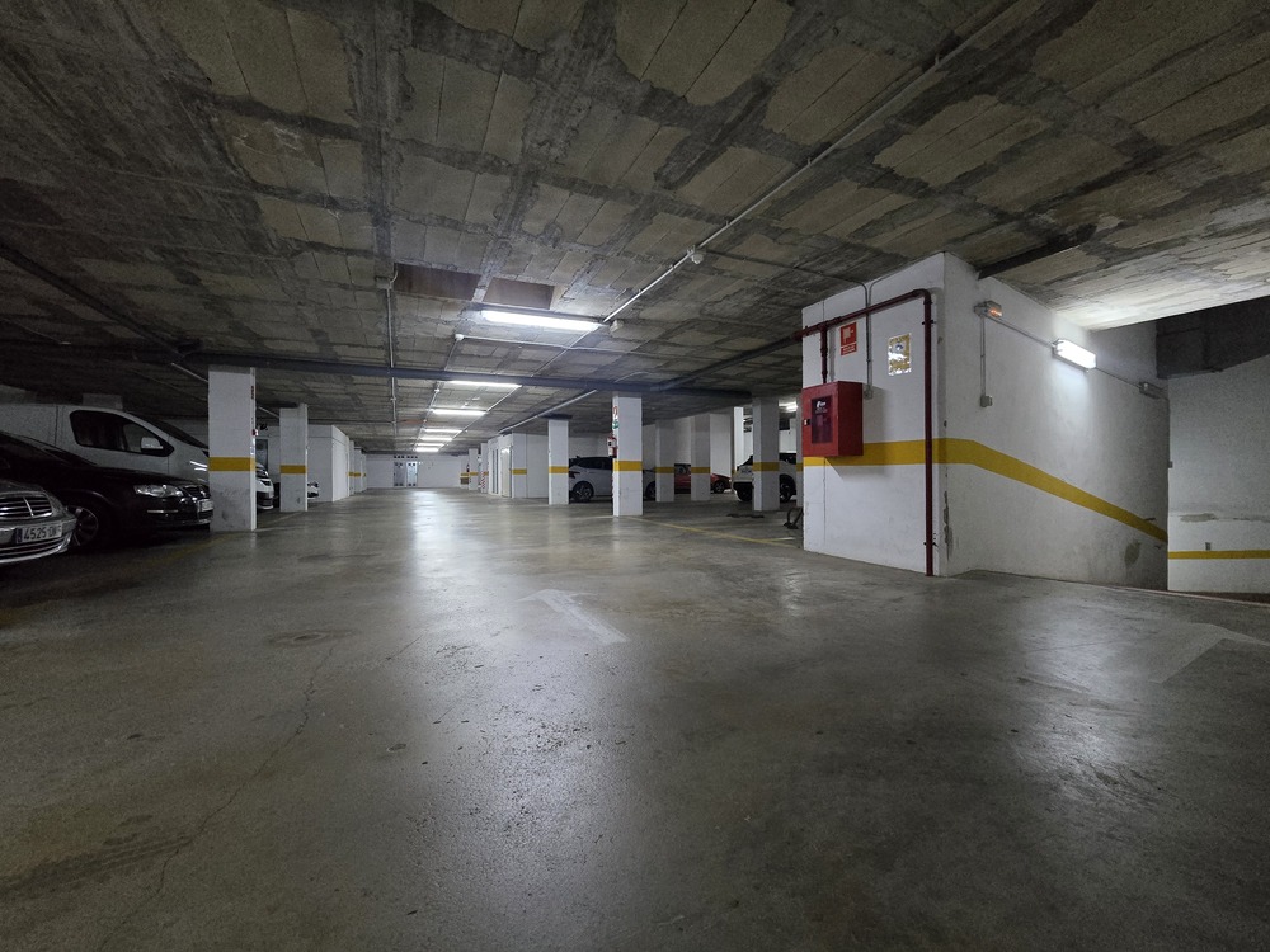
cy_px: 476
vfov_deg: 89.9
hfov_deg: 106.2
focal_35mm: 13
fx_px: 477
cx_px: 635
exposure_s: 1/50
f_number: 2.2
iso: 1250
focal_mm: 2.2
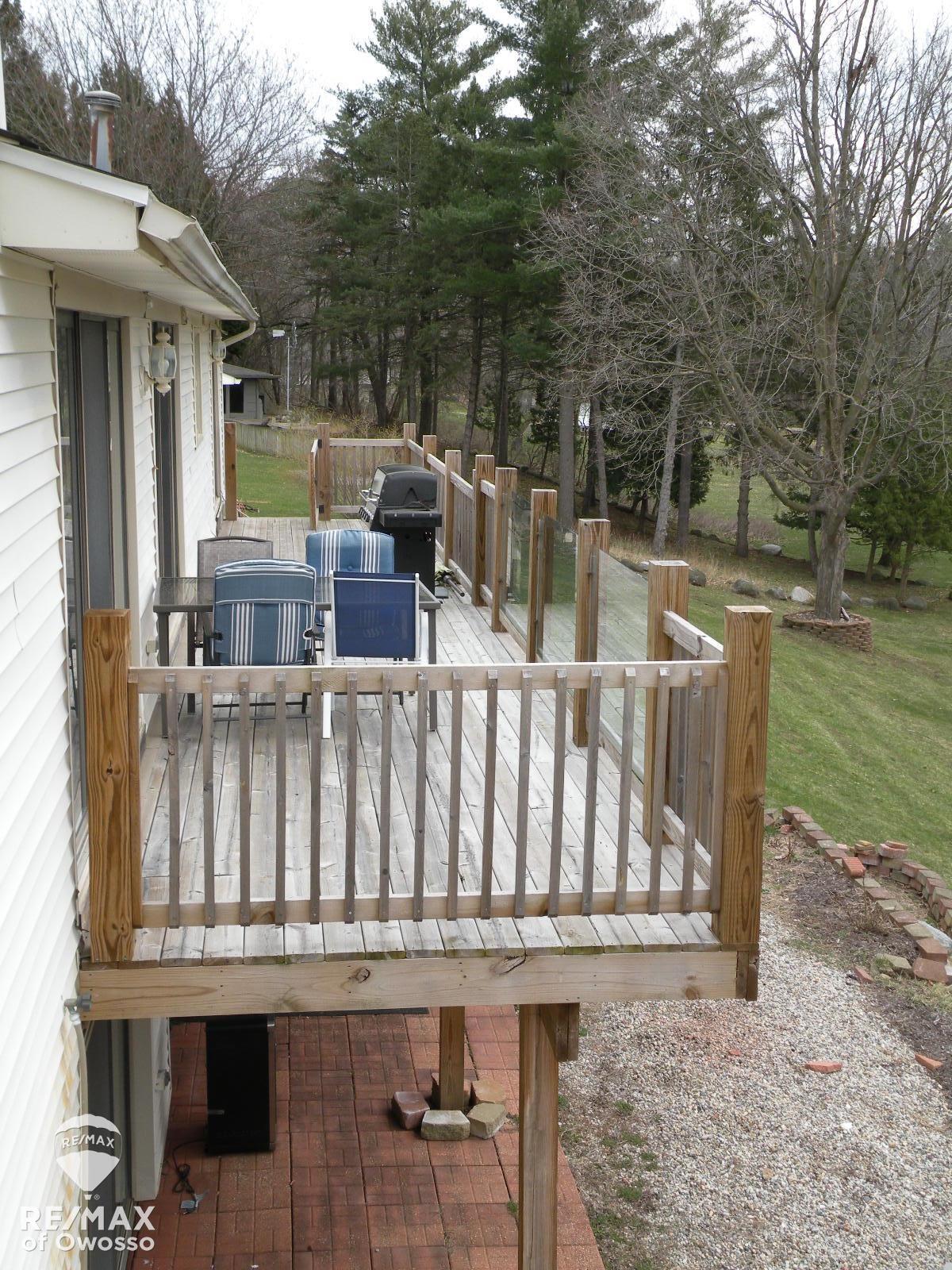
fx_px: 1540
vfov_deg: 44.8
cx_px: 476
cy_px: 635
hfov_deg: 34.3
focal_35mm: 42
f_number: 4.5
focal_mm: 7.4
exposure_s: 1/138
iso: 64
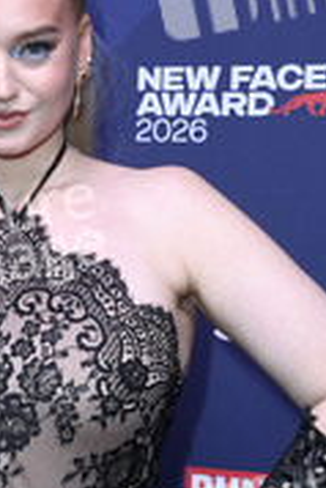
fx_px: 1369
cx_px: 44
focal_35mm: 101
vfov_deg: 20.0
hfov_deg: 13.5
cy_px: 387
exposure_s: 1/250
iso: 800
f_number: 5.6
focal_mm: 45
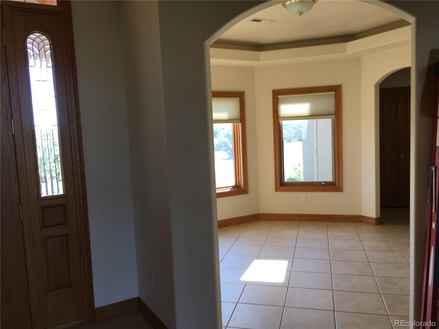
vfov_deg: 48.2
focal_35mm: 29
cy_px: 164
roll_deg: +3.1
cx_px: 220
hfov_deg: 61.7
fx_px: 368
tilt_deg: -6.4
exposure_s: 1/120
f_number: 2.2
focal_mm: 4.15
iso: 40
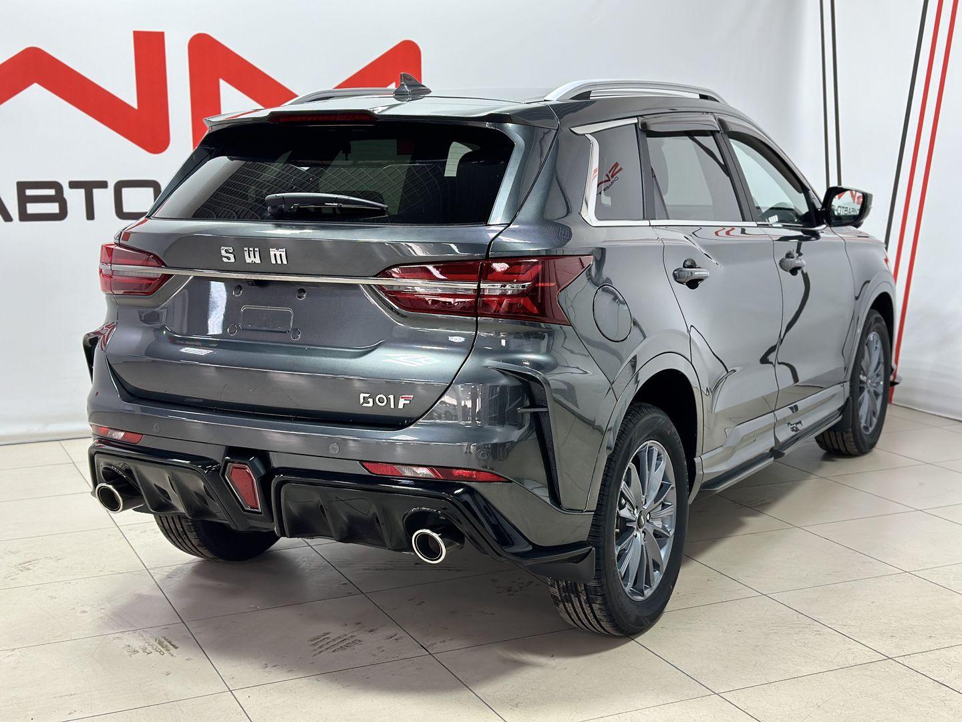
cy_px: 361
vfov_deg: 30.3
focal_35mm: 48
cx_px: 481
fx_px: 1334
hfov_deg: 39.7
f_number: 1.78
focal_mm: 6.86
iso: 200
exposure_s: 1/100
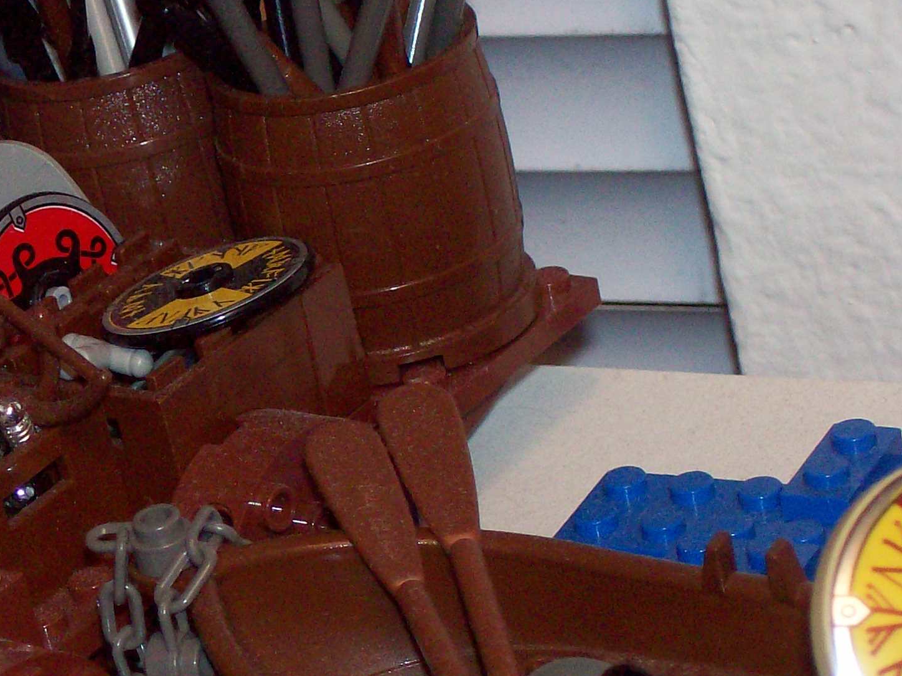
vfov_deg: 8.7
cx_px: 47
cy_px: 372
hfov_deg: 11.5
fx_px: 4455
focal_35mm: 171
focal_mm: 14.3
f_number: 4.3
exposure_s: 1/109
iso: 140
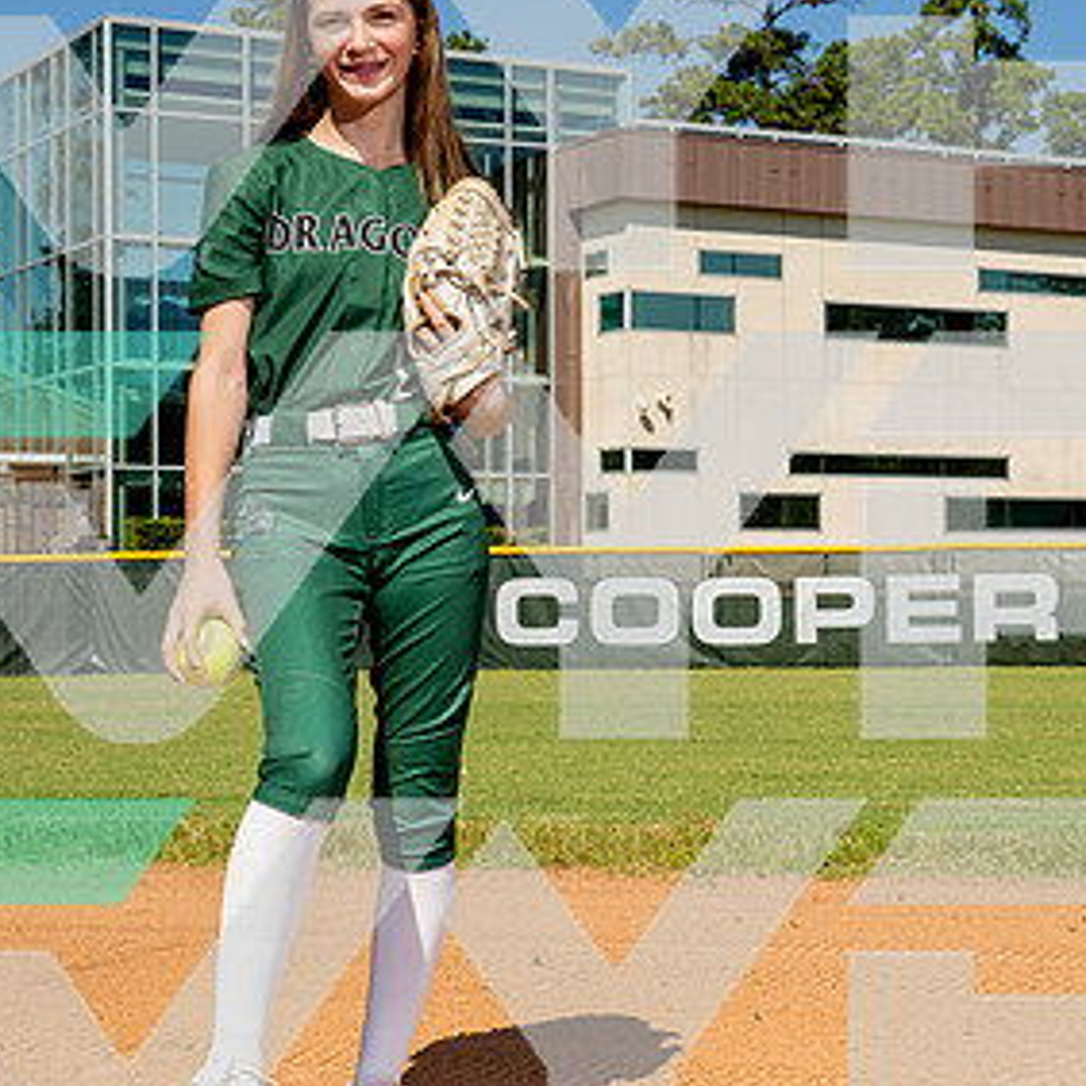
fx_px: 2769
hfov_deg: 22.0
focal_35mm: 78
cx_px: 776
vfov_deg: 22.2
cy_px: 536
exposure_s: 1/250
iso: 100
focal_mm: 41
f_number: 8
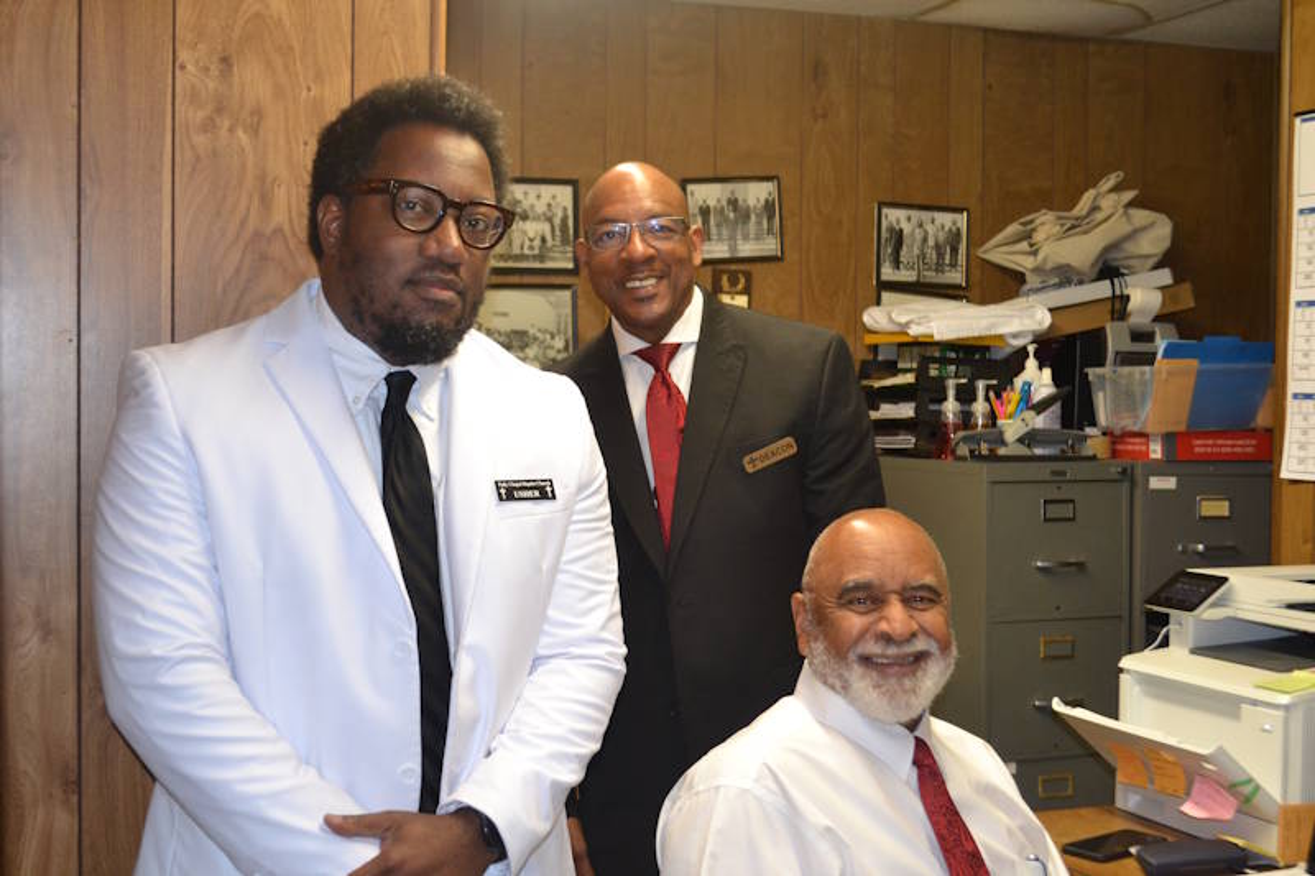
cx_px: 658
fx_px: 1753
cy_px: 438
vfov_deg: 28.1
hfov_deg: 41.1
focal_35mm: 48
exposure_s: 1/60
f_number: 4.8
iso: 1600
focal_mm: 32
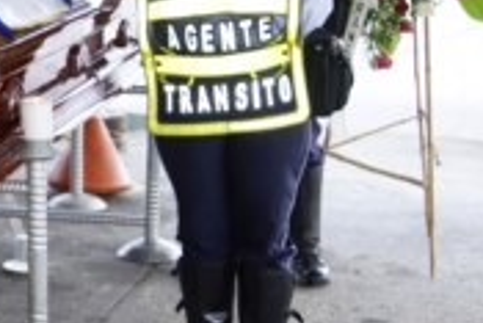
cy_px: 171
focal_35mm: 113
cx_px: -97
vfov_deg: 12.1
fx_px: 1517
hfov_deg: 17.3
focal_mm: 22
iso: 200
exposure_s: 1/80
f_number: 5
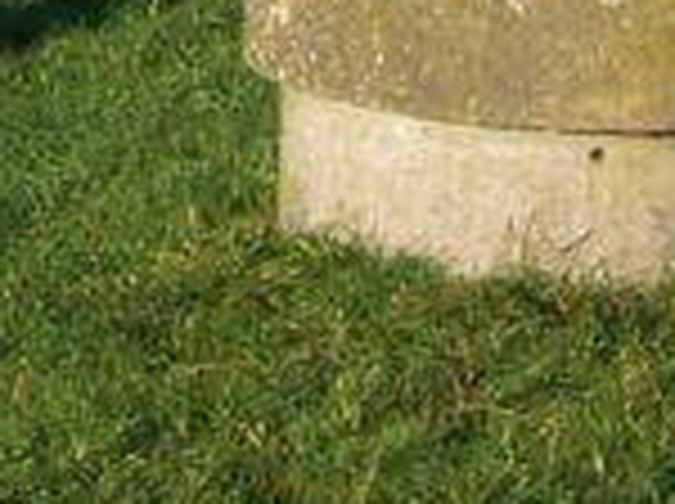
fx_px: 5451
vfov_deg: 5.1
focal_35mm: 280
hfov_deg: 7.0
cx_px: -328
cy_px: -711
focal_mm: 6.7
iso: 64
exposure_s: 1/320
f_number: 4
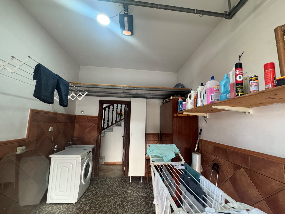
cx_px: 148
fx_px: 123
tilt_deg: +8.0
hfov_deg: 98.1
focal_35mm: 15
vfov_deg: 81.7
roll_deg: -0.4
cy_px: 108
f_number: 2.2
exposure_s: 1/100
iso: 320
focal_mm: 2.22
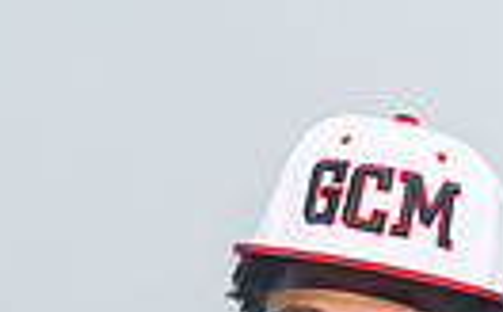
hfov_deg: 8.6
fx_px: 3339
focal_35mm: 244
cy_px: 761
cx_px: 278
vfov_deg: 5.2
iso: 320
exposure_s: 1/125
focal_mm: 70
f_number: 8
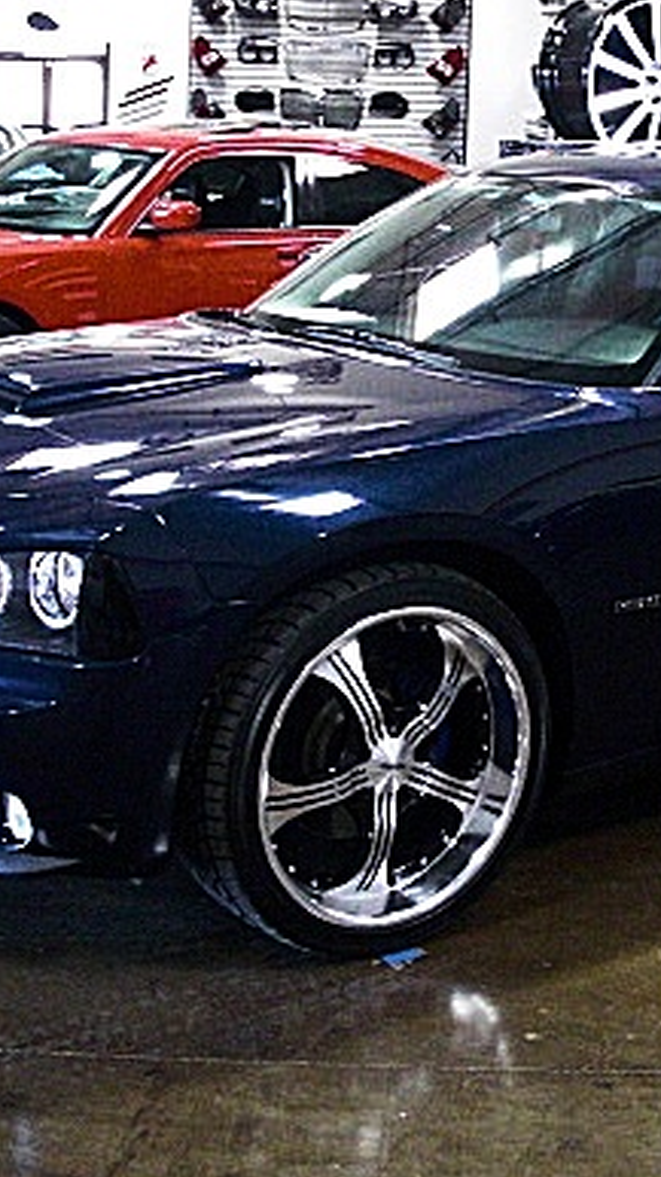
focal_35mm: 65
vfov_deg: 32.2
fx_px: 2026
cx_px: 554
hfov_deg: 18.3
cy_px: 454
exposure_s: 1/40
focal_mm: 6.3
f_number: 2.8
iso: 800
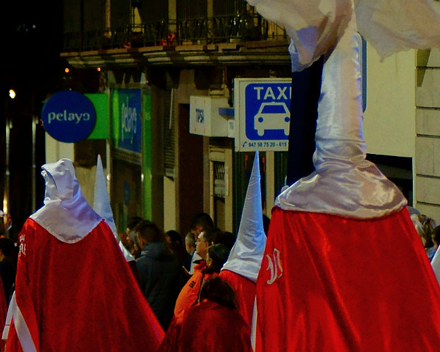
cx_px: -101
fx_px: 3164
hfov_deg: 7.9
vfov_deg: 6.4
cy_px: 251
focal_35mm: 243
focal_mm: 70
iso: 1600
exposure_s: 1/30
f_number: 4
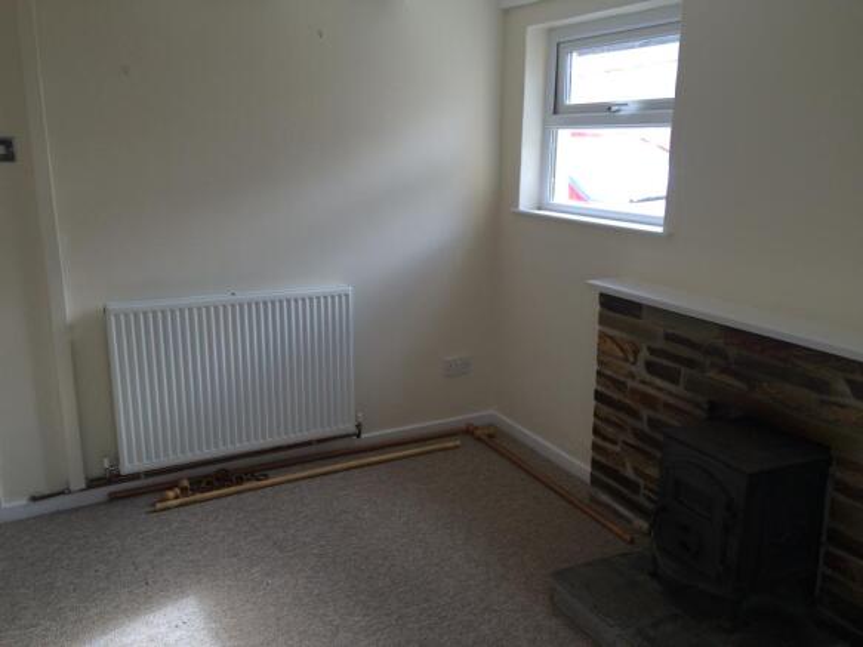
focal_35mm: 29
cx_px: 432
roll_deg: -0.2
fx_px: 723
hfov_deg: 61.7
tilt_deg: -15.2
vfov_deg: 48.2
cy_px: 324
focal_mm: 4.15
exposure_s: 1/104
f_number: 2.2
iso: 32
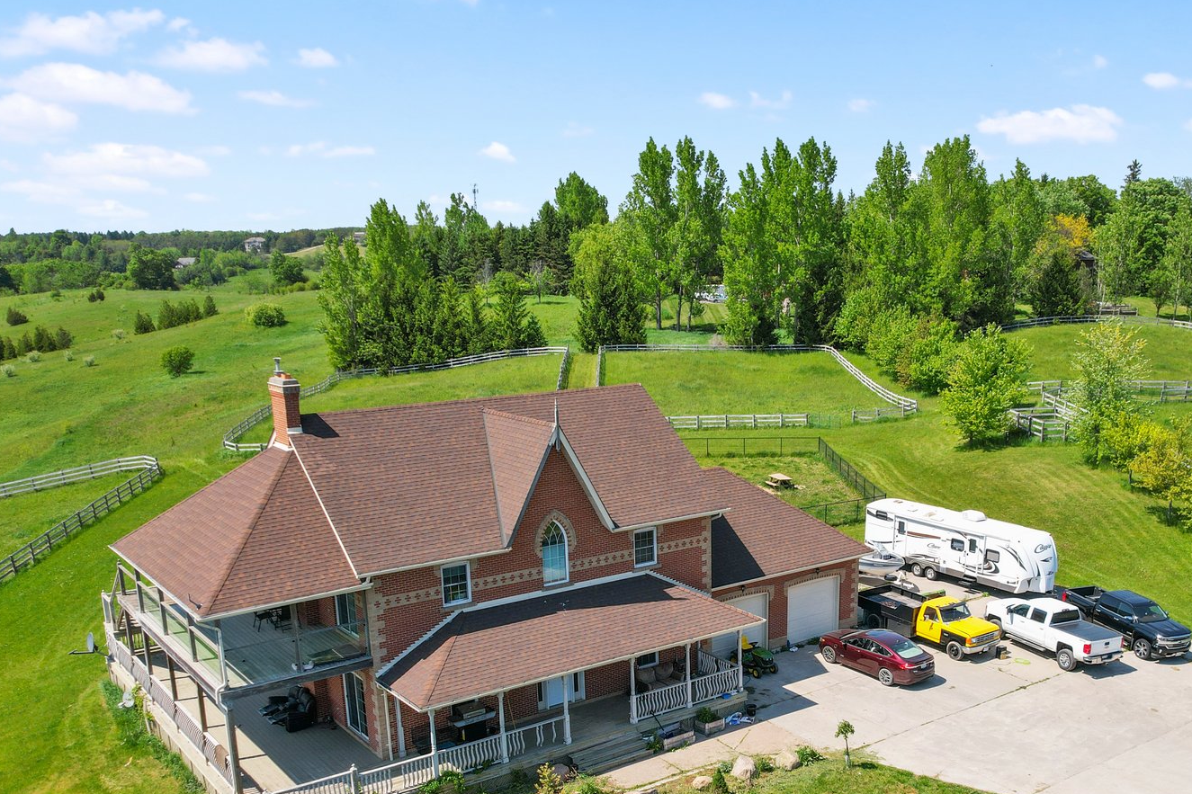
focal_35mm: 34
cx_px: 728
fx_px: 1126
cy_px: 582
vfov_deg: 38.0
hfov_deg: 55.3
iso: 110
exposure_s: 1/1600
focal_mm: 8.38
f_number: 2.8
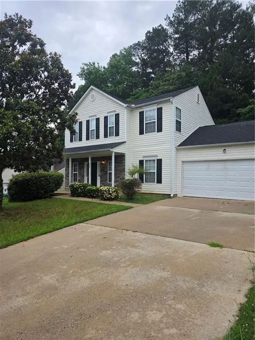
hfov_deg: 58.9
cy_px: 170
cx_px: 128
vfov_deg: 73.9
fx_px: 226
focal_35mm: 23
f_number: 1.7
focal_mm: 6.3
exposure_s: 1/359
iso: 32
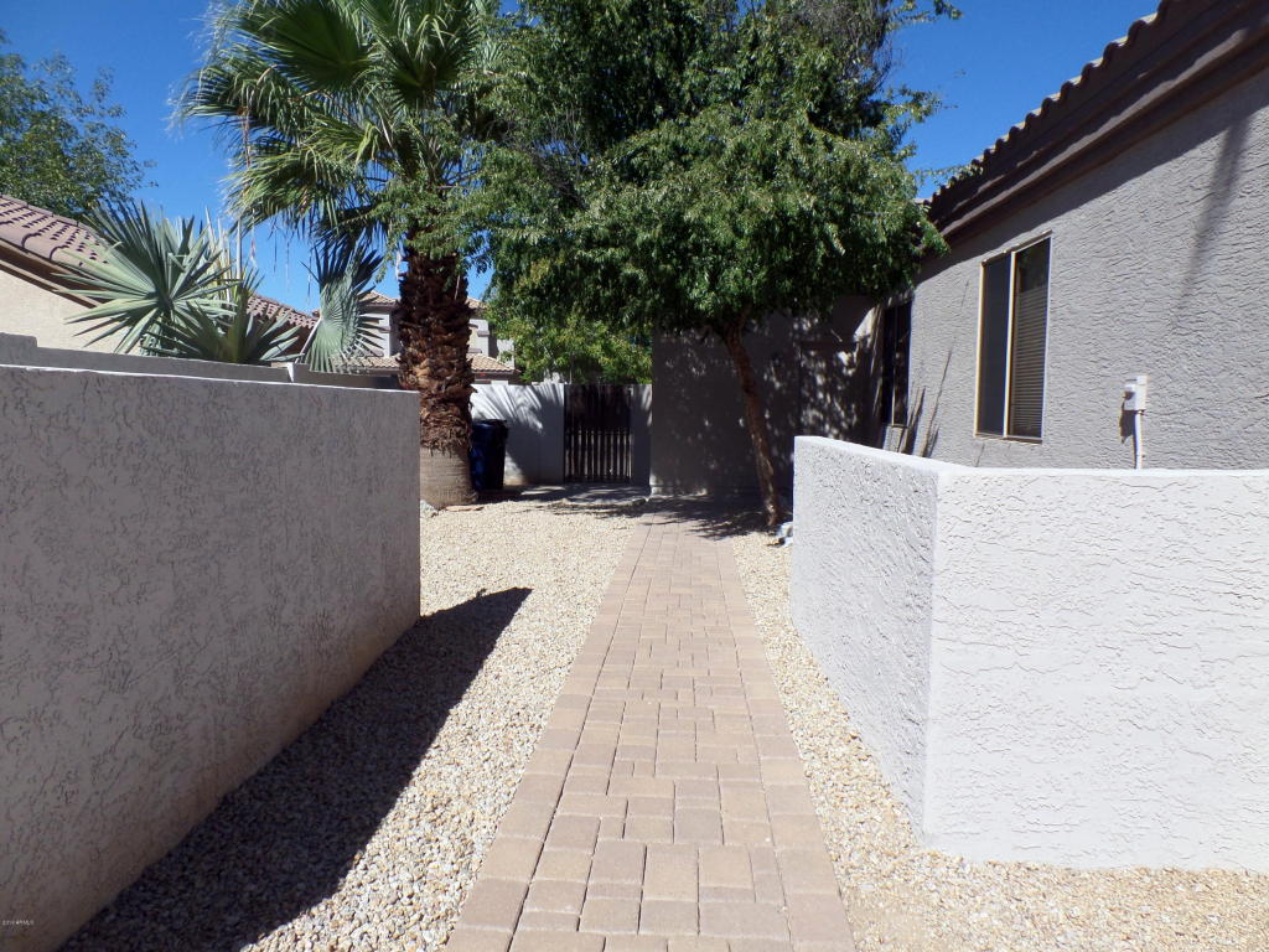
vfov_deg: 58.9
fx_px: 843
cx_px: 634
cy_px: 476
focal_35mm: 23
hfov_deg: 73.9
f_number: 3.5
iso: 100
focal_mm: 4.1
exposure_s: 1/1500
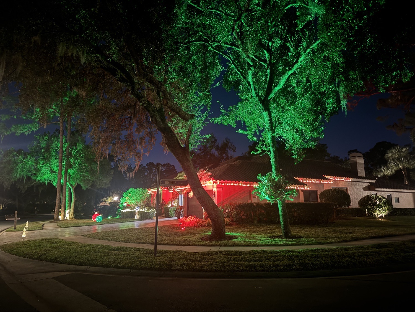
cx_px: 208
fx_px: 288
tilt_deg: +9.9
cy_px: 156
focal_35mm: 24
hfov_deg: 71.6
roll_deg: +0.0
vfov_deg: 56.8
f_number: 1.78
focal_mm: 6.76
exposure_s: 1/5
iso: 1250
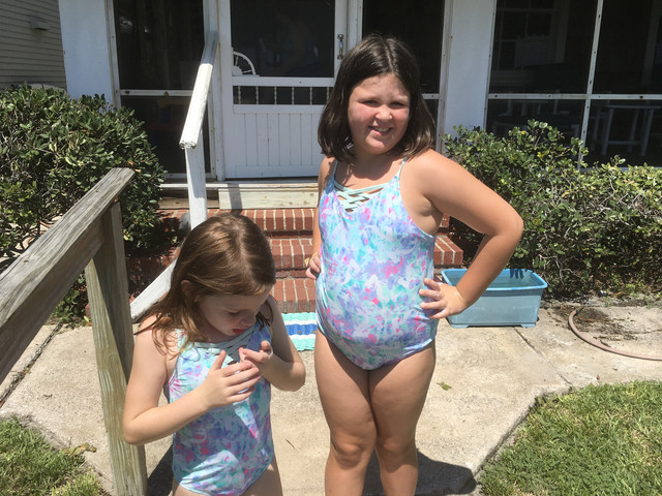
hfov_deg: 61.7
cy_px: 248
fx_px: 555
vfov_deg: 48.2
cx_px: 331
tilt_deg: -18.3
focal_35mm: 29
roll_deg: -0.4
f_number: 2.2
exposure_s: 1/2079
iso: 25
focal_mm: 4.15
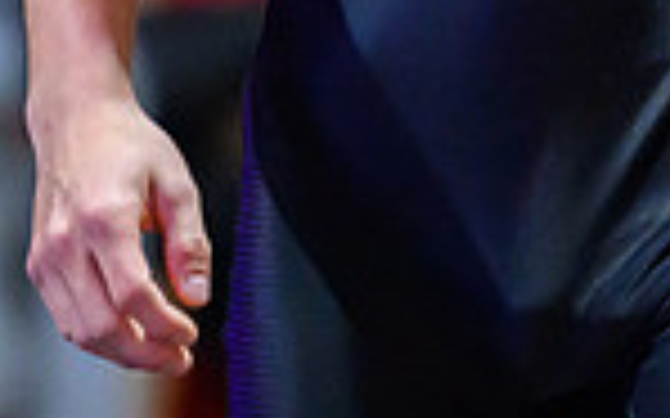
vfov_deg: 1.6
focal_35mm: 840
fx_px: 15332
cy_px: -553
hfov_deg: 2.5
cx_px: 540
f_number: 2.8
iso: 10000
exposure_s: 1/400
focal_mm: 180
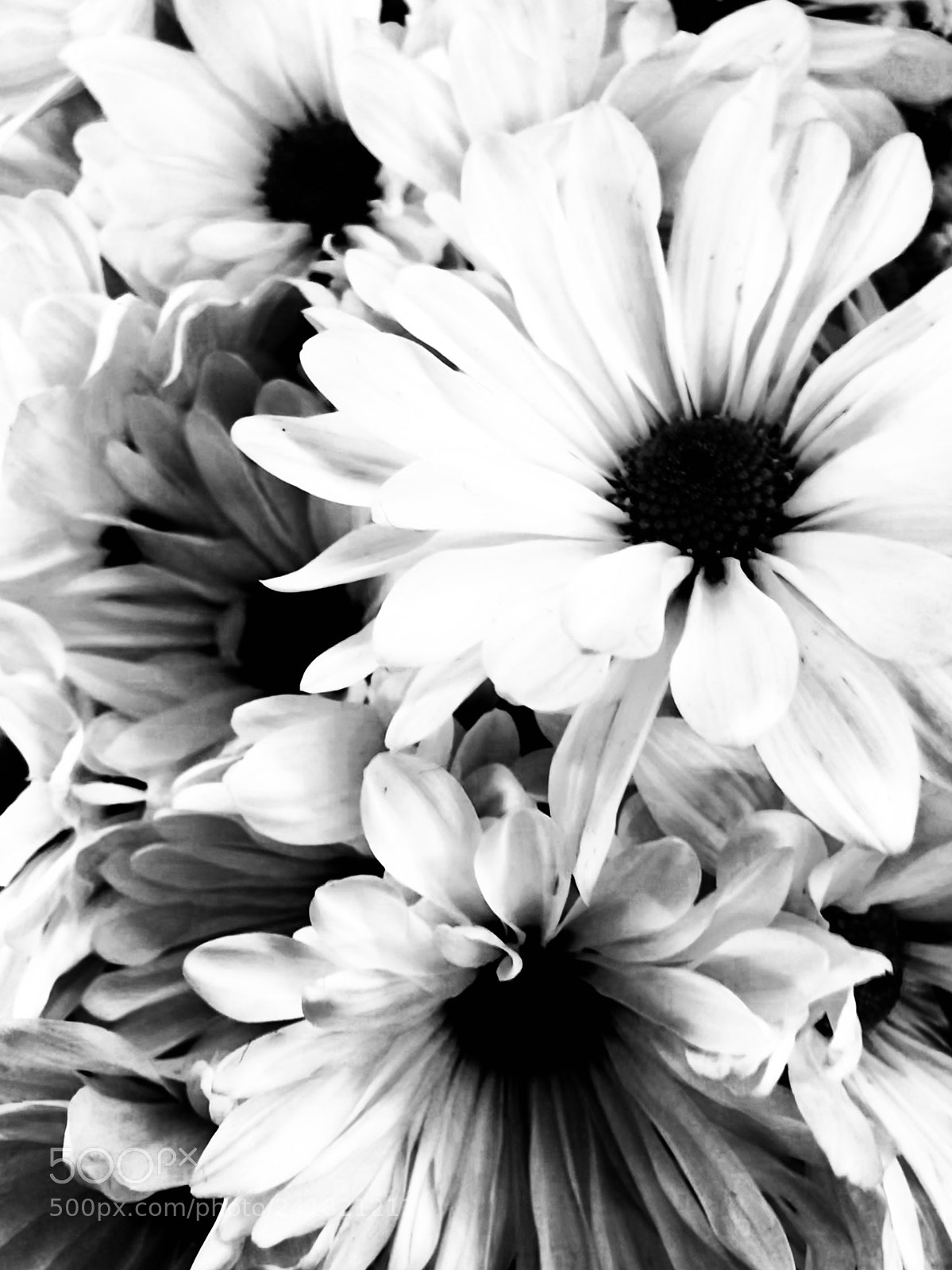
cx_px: 476
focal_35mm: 28
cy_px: 635
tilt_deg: -71.2
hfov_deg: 49.7
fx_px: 1027
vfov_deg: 63.5
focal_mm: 3.99
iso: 25
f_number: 1.8
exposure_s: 1/40
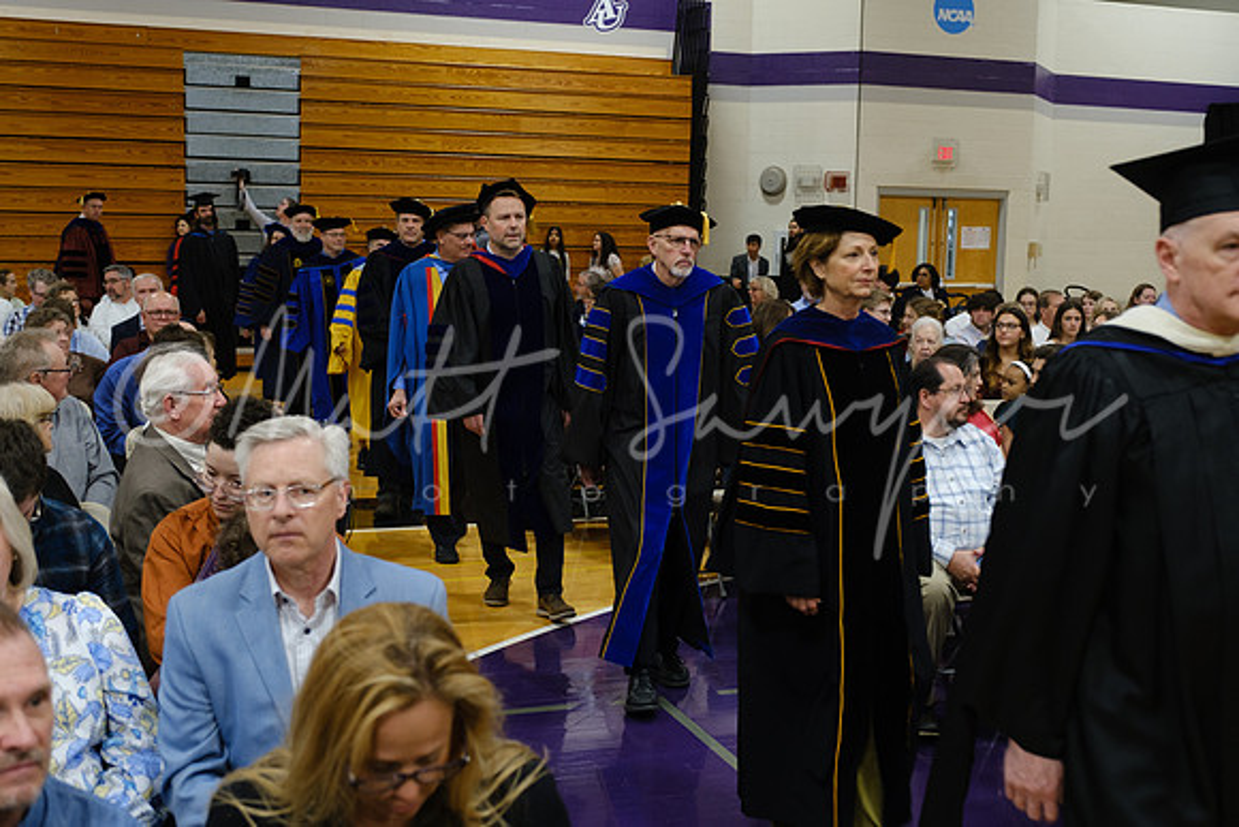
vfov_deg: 31.9
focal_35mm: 42
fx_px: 1446
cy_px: 414
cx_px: 620
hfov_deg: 46.4
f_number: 3.2
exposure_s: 1/100
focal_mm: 28.3
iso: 1250
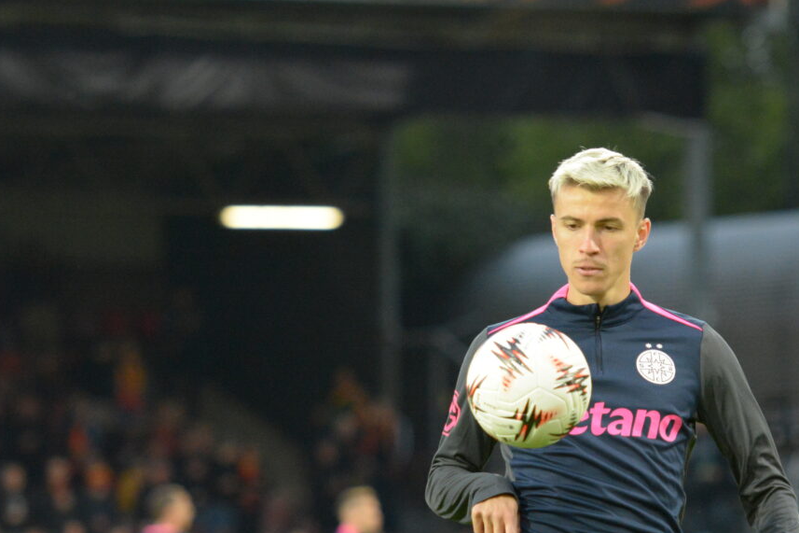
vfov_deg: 4.0
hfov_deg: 6.0
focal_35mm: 343
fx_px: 7611
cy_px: 375
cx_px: 539
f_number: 2.8
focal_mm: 140
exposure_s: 1/1000
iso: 2500
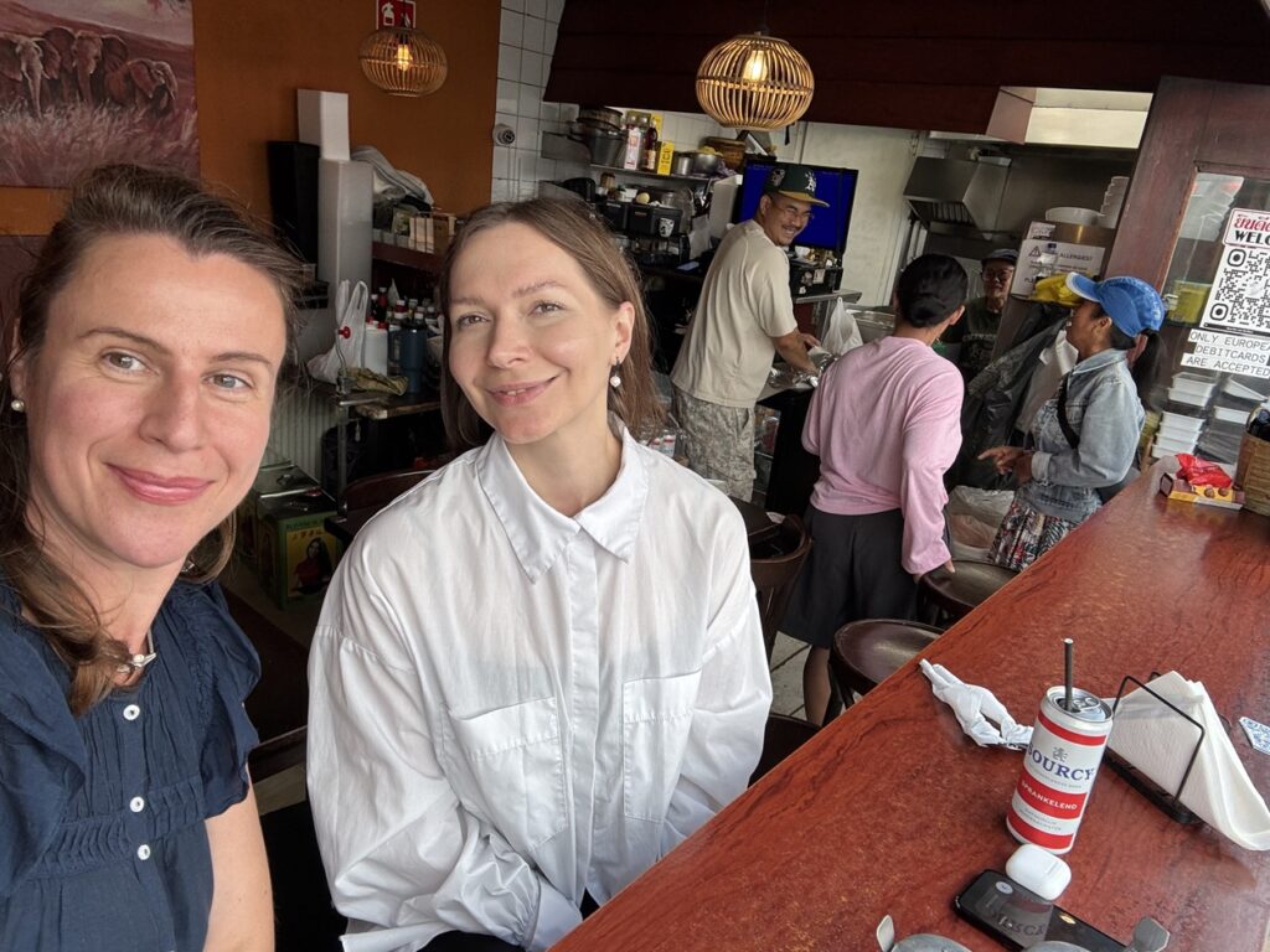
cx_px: 635
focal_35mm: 23
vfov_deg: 58.9
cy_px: 476
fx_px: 844
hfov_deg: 73.9
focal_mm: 2.69
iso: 50
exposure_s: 1/121
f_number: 1.9
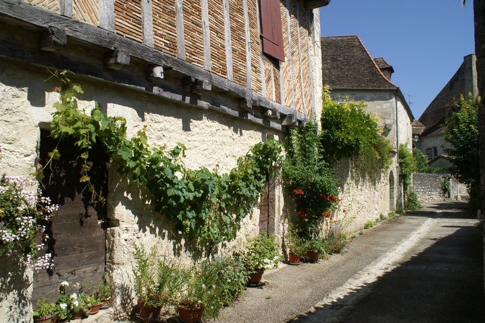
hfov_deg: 67.4
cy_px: 162
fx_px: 363
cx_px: 242
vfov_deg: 47.9
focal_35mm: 27
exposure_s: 1/500
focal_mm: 18
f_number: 9
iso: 200
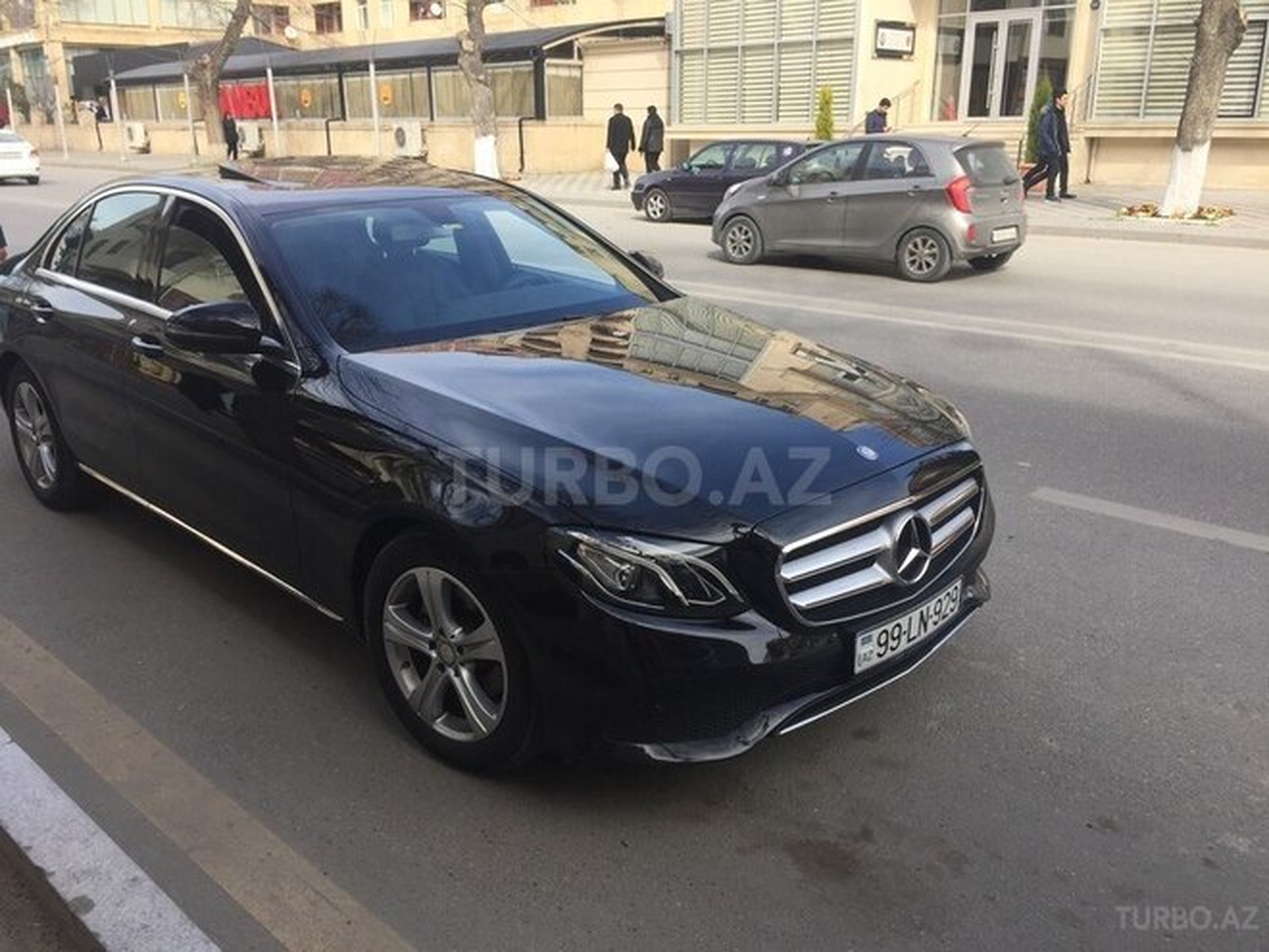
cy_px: 476
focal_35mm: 29
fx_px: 1063
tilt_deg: -18.4
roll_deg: +0.1
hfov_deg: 61.7
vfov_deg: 48.2
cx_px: 634
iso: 32
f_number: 2.2
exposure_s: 1/549
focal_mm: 4.15
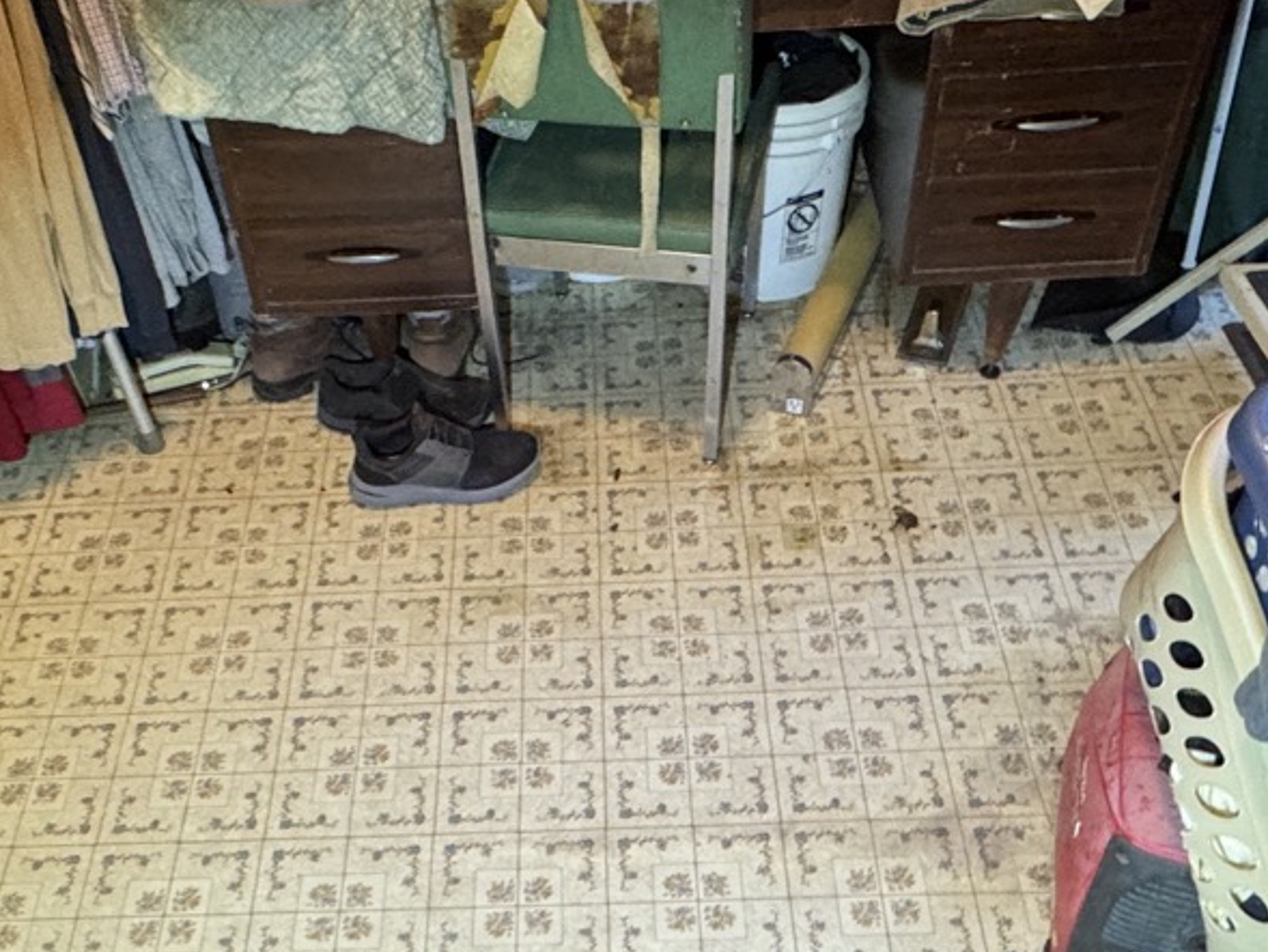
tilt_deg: -54.6
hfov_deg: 48.8
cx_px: 547
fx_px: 1392
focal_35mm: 38
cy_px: 715
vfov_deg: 36.8
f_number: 2.2
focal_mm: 2.22
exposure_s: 1/49
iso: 400
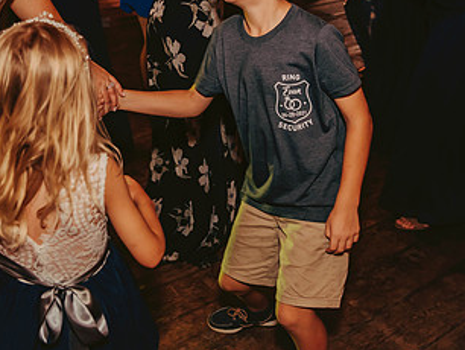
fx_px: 686
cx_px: 155
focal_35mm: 51
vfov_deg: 28.1
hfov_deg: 37.1
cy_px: 78
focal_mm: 28
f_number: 2.8
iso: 1250
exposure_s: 1/125
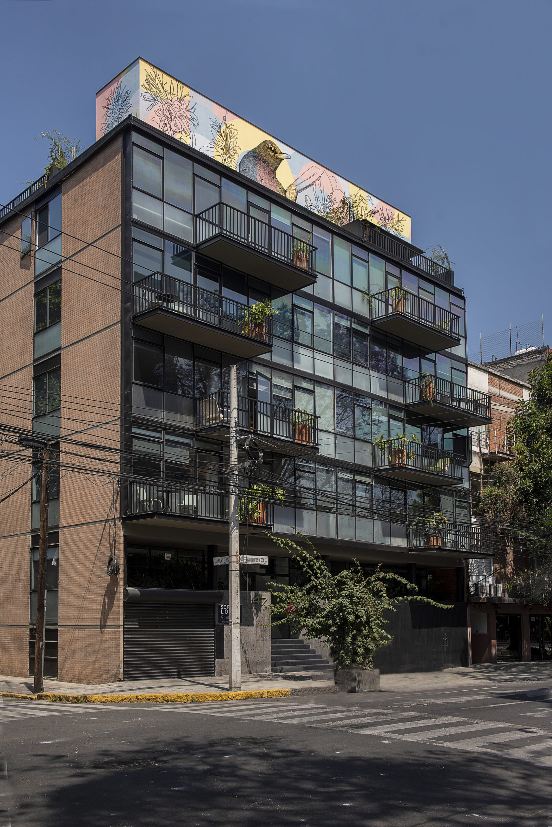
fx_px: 919
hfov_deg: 33.4
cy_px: 414
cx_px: 276
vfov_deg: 48.4
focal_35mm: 40
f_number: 10
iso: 64
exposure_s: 1/125
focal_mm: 40
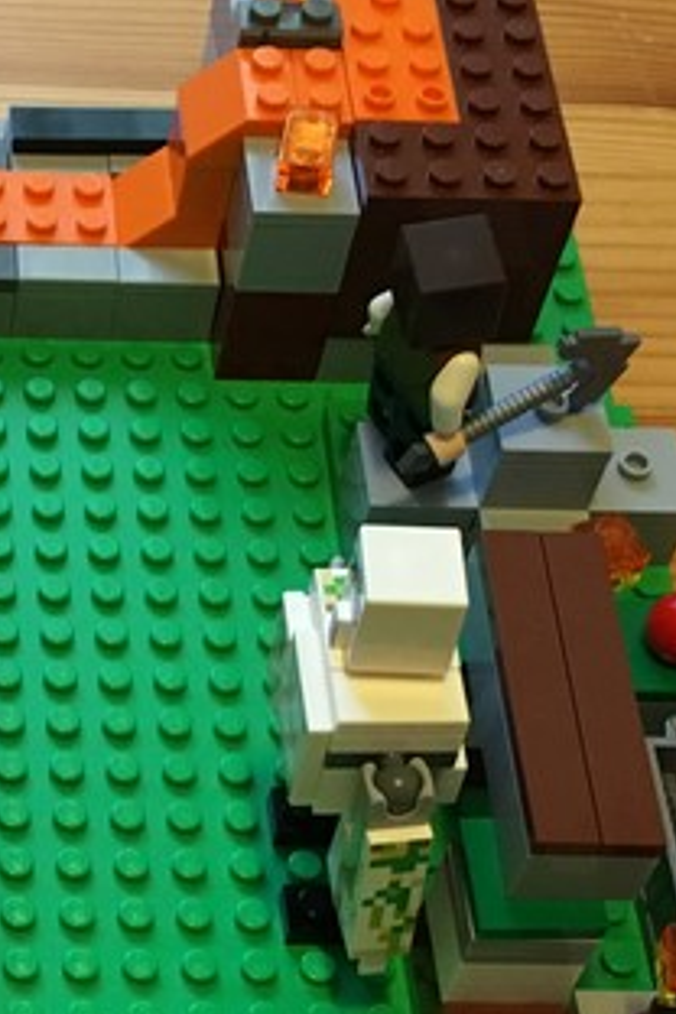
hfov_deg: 15.3
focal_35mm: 87
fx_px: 2450
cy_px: 775
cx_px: -91
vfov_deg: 23.1
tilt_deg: -55.7
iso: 200
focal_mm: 4.15
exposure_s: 1/20
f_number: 2.2
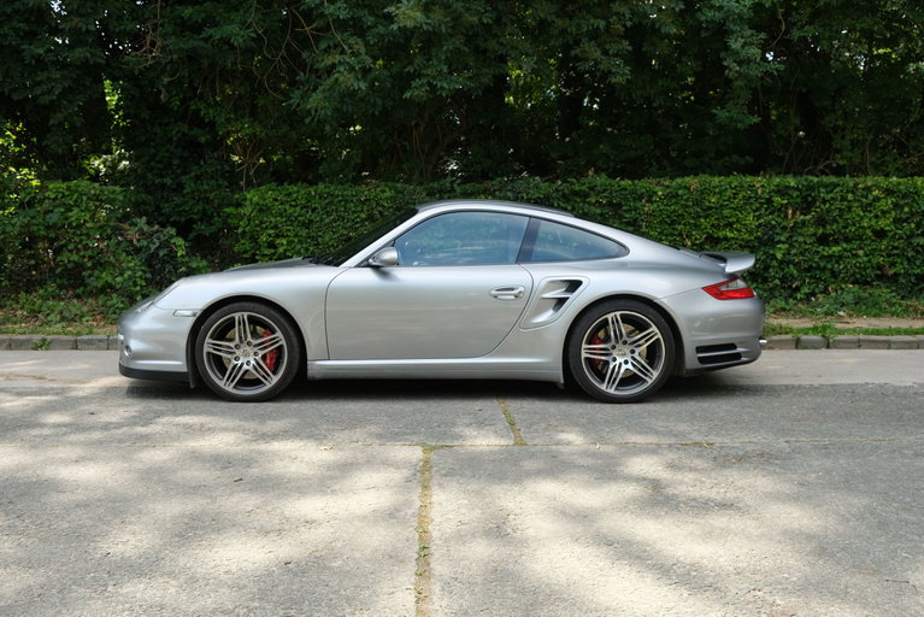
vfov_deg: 37.9
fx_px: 899
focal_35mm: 35
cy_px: 308
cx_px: 462
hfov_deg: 54.4
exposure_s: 1/250
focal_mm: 23.3
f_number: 4.5
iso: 320
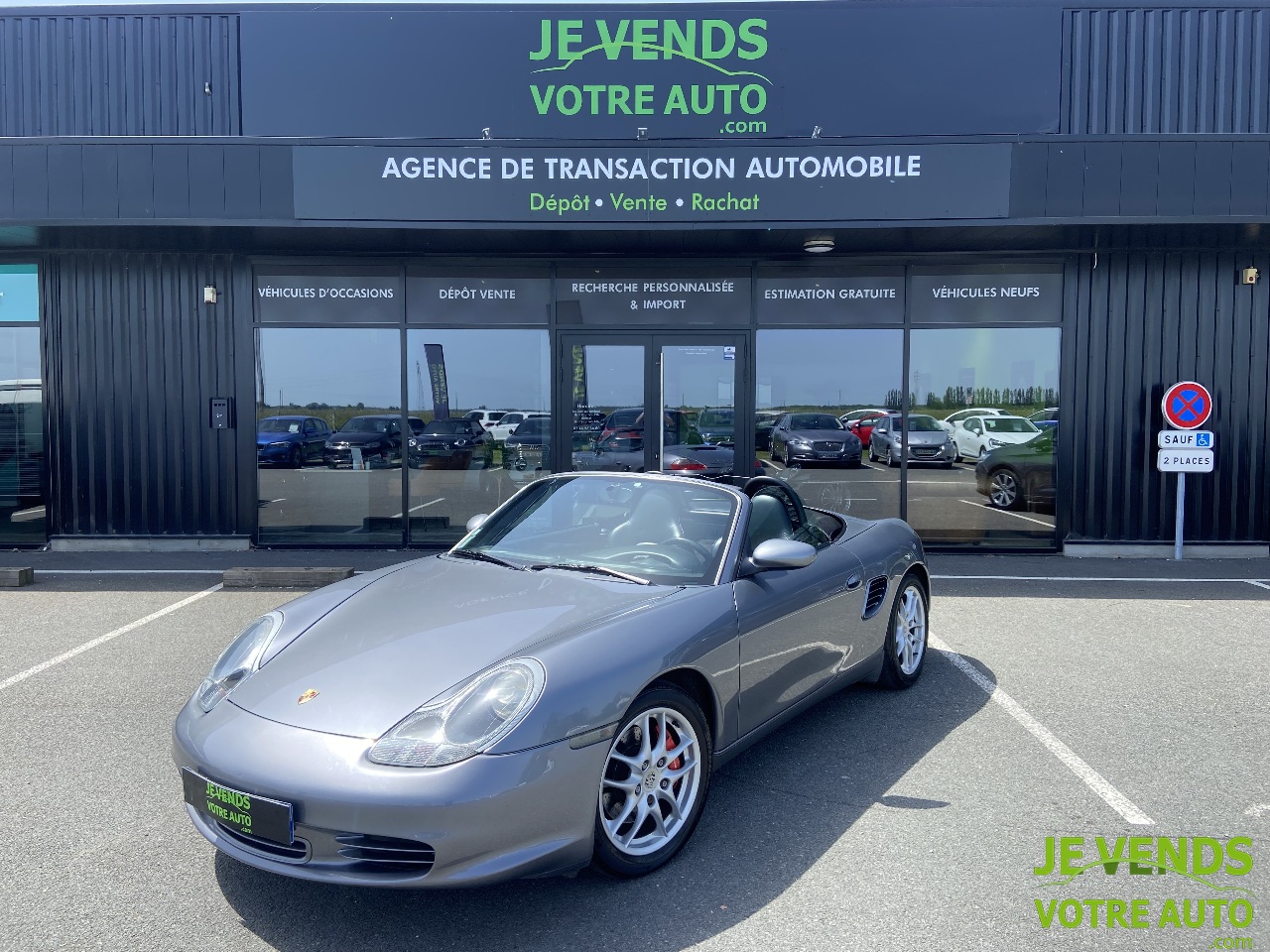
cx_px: 635
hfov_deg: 67.3
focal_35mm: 26
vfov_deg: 53.1
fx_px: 954
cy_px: 476
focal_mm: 4.25
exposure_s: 1/973
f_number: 1.8
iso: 32
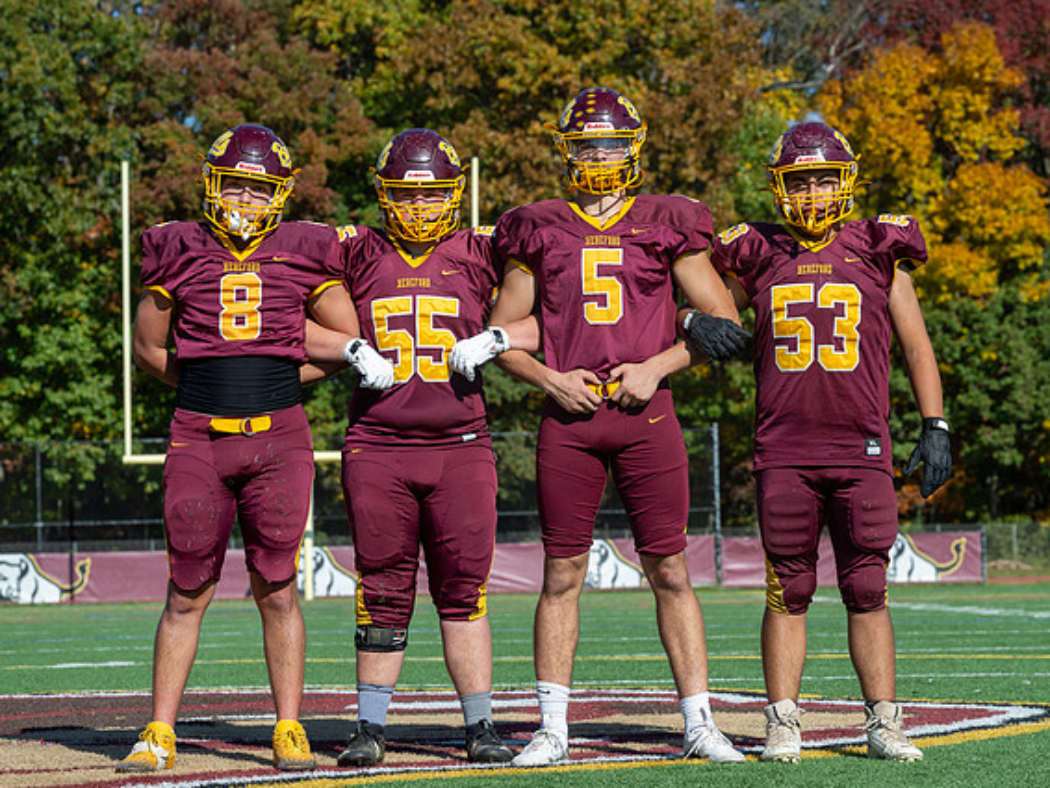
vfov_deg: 14.5
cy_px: 369
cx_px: 562
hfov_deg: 19.3
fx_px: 3095
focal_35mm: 102
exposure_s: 1/1600
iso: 320
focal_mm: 84
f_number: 5.6
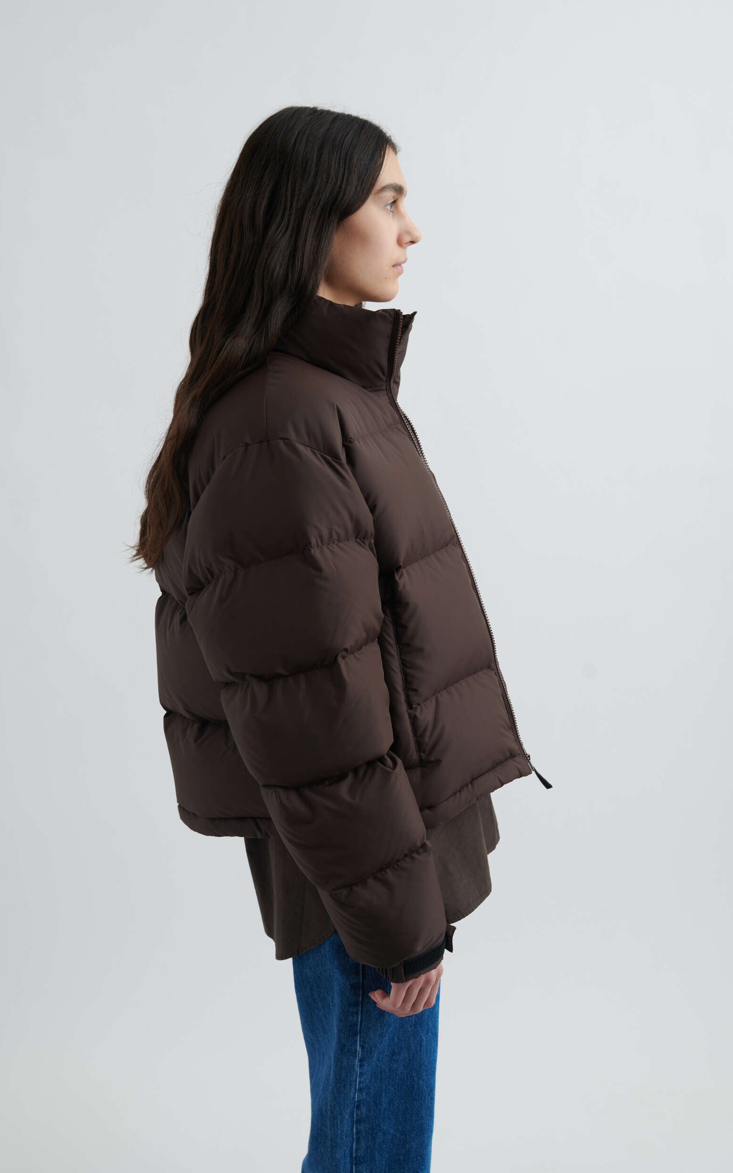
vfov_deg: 54.0
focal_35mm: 36
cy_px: 591
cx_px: 378
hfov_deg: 35.3
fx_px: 1151
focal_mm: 35
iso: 100
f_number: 5.6
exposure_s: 1/200
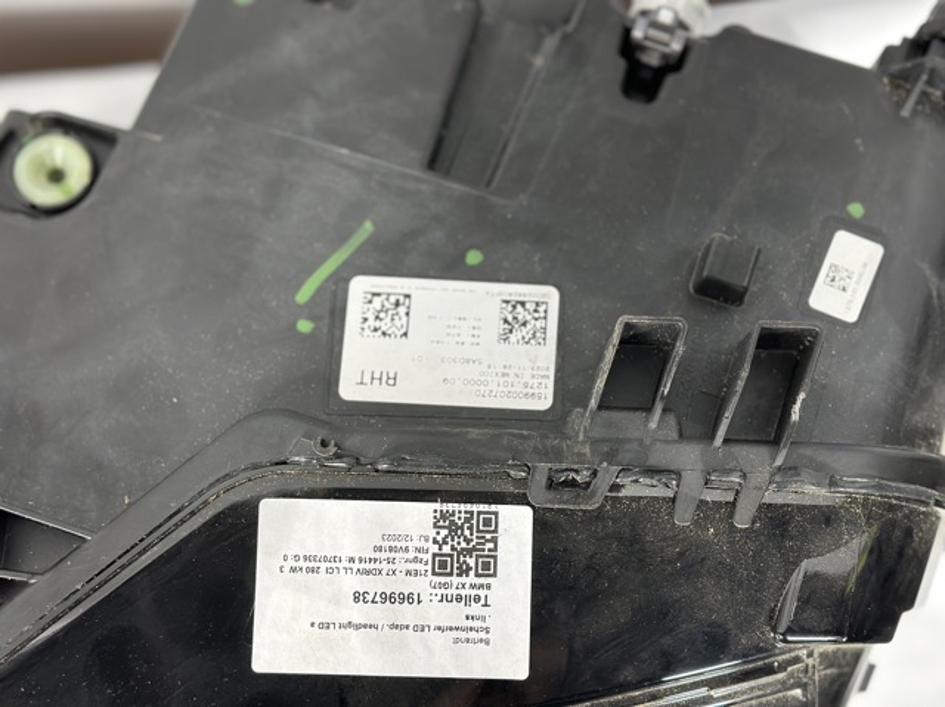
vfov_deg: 30.2
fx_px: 1309
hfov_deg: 39.7
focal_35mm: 48
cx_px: 472
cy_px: 354
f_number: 1.78
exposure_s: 1/50
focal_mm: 6.86
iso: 320
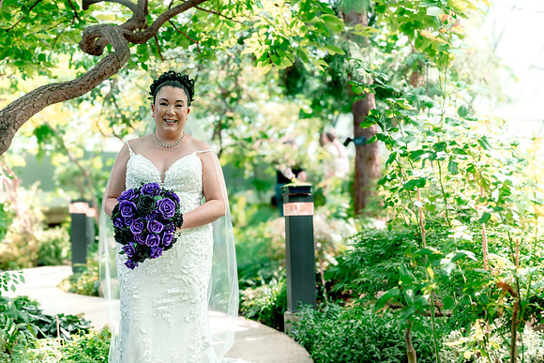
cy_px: 182
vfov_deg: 24.2
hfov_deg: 35.6
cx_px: 272
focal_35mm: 56
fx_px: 846
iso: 400
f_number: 3.2
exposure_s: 1/320
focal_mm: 56
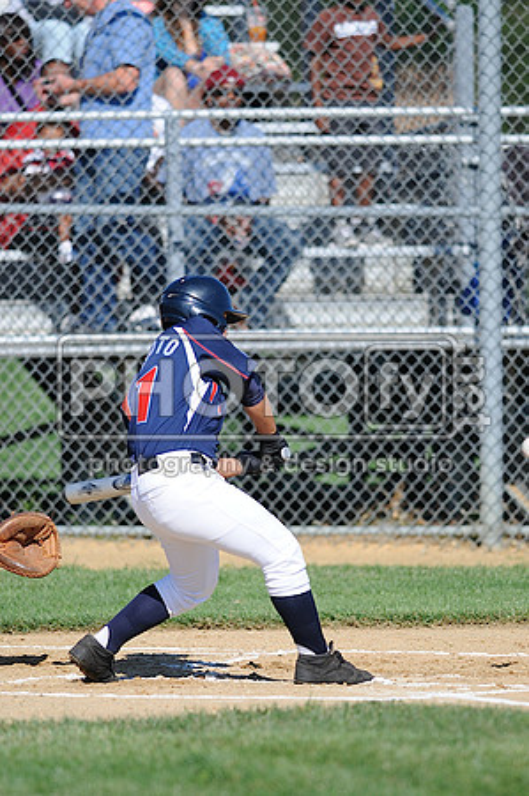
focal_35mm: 450
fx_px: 9941
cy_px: 398
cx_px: 264
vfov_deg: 4.6
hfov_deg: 3.0
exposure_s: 1/2000
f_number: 4
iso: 200
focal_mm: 300
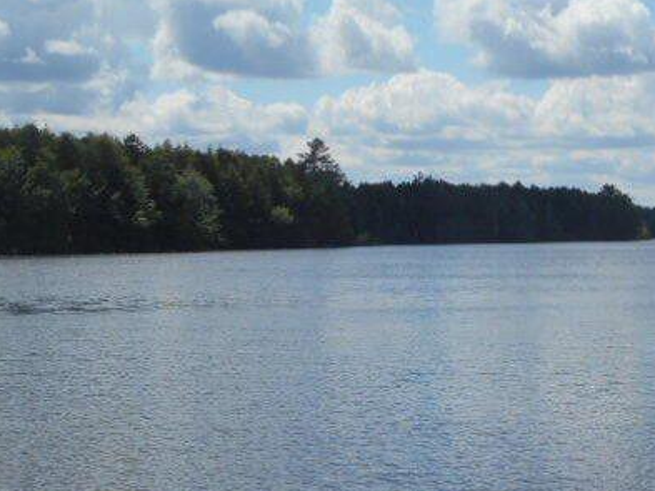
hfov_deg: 17.9
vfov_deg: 13.5
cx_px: 500
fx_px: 2063
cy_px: 383
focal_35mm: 109
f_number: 5.3
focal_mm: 12
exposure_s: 1/640
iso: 80
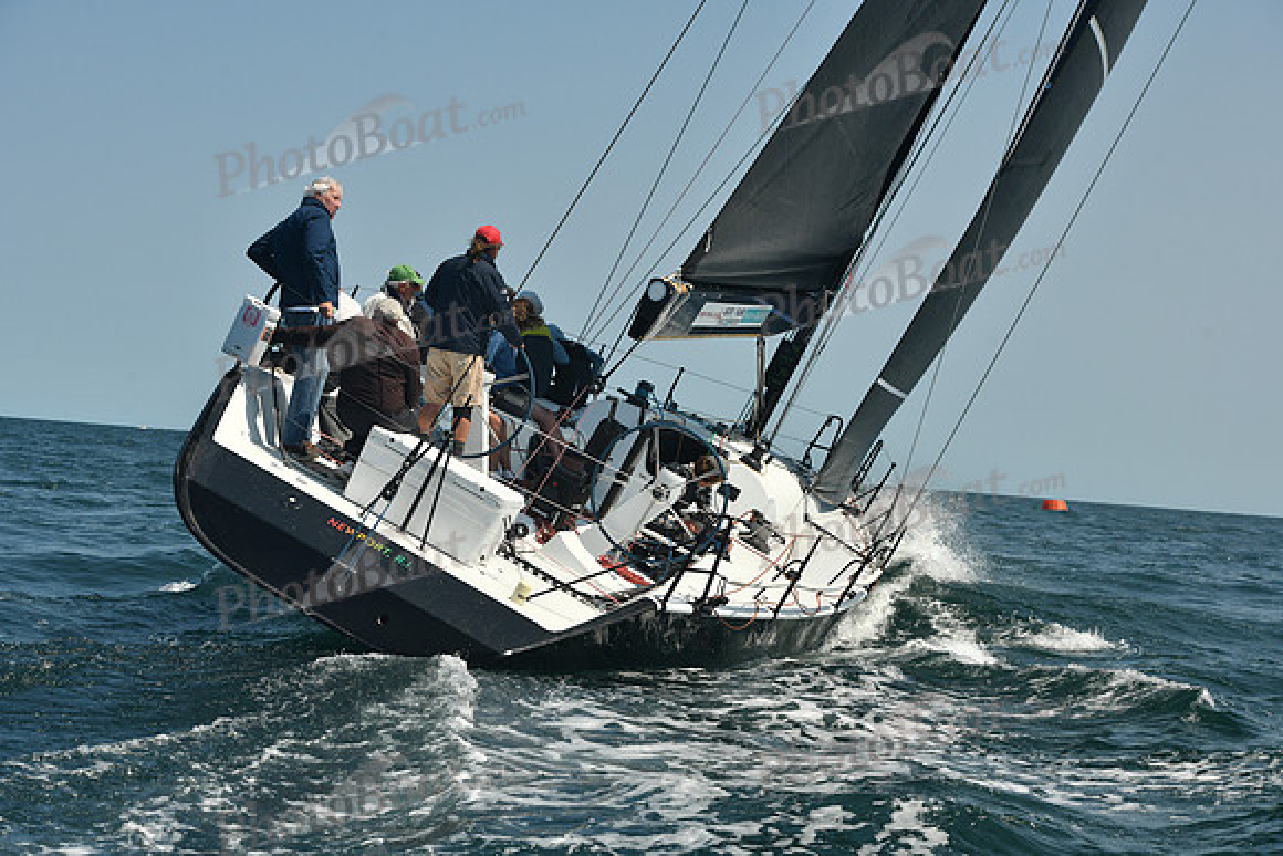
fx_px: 2495
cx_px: 642
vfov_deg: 19.5
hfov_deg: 28.8
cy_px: 428
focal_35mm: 70
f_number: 8
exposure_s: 1/640
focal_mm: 70
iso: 320
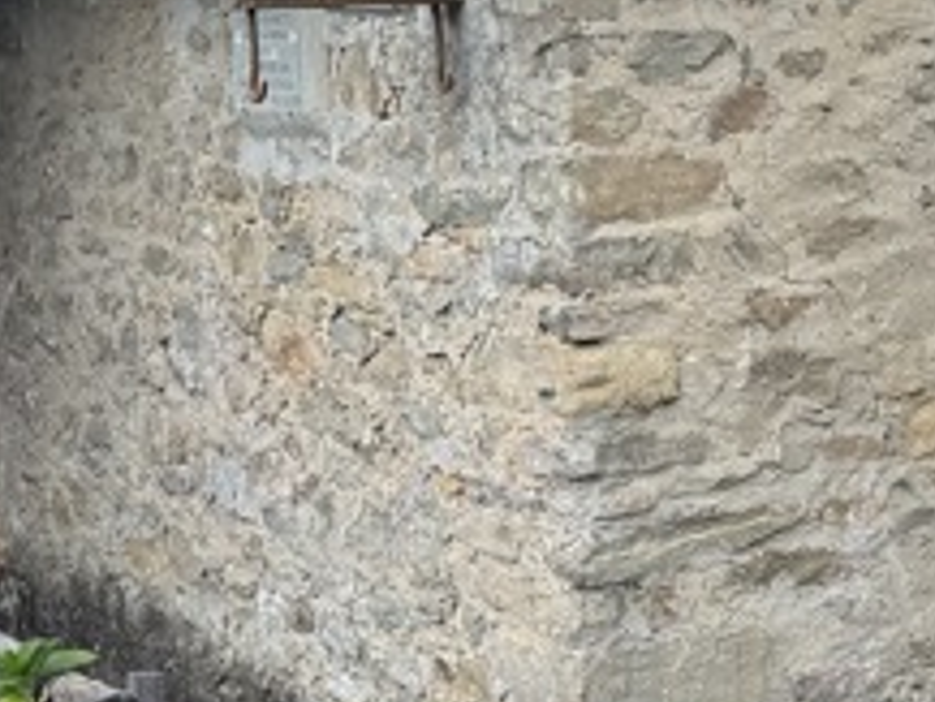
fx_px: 3054
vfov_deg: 13.1
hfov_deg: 17.0
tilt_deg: -0.9
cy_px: 146
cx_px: 952
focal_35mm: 113
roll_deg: -0.5
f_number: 1.78
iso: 80
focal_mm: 6.86
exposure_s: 1/464
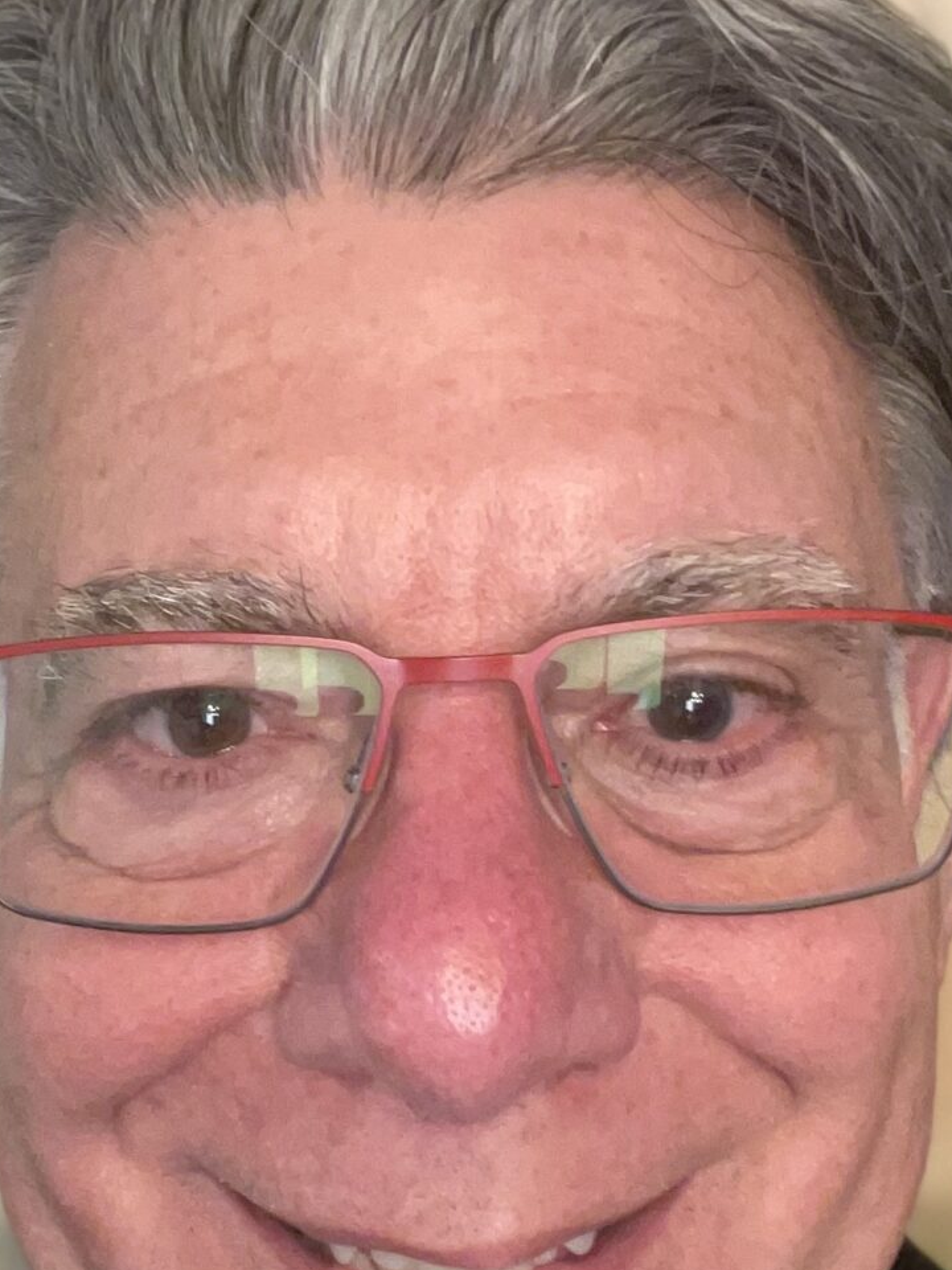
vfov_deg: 30.1
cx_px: 329
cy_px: 802
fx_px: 2347
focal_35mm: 64
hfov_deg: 22.8
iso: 250
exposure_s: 1/40
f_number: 2.2
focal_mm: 2.71
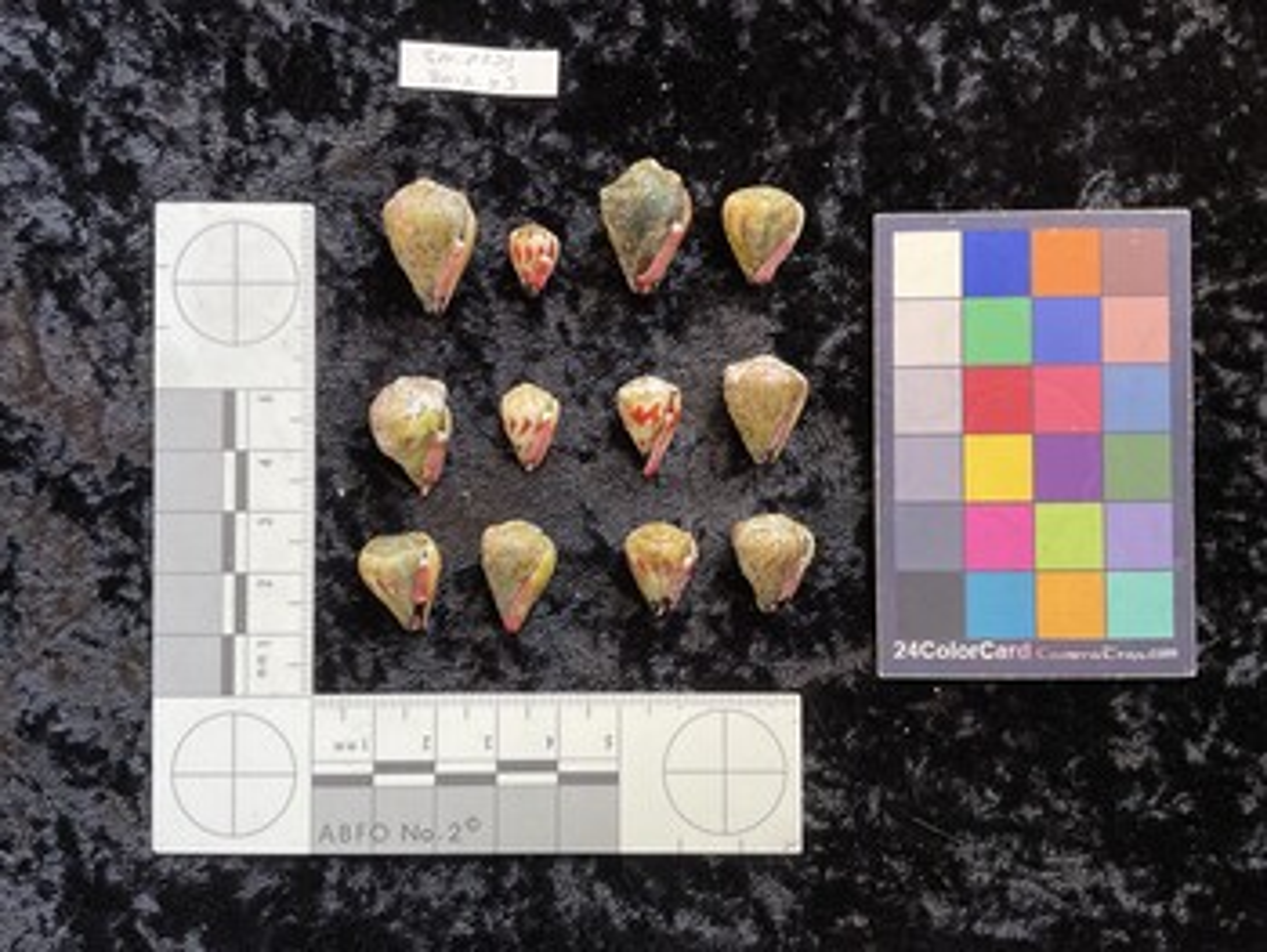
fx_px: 1062
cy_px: 476
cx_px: 634
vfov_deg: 48.3
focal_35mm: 29
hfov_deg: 61.6
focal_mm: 3
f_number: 1.8
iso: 50
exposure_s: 1/50
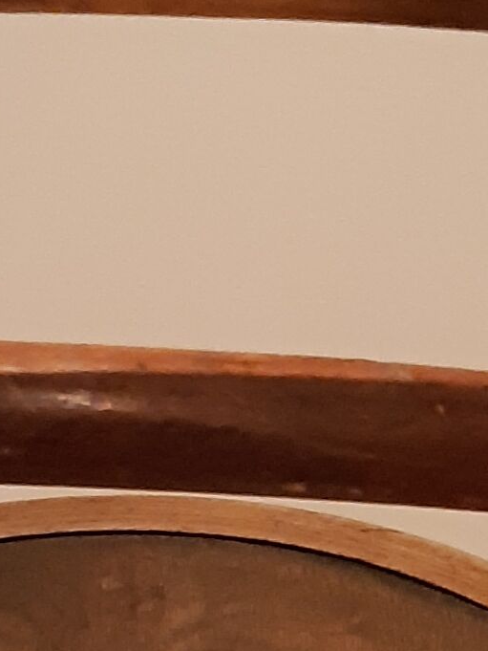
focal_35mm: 176
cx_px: 221
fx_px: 3307
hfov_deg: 8.4
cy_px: 944
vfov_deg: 10.9
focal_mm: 3.93
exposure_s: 1/20
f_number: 1.7
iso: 500
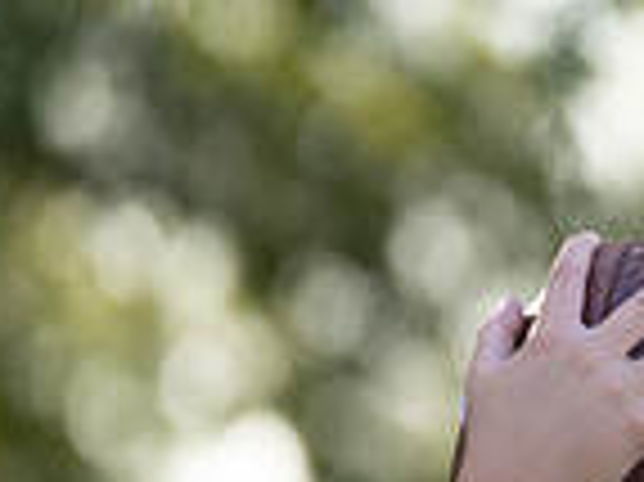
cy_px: 512
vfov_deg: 2.3
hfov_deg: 3.1
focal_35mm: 636
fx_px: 11822
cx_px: 985
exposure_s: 1/400
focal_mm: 147
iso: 160
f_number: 2.8
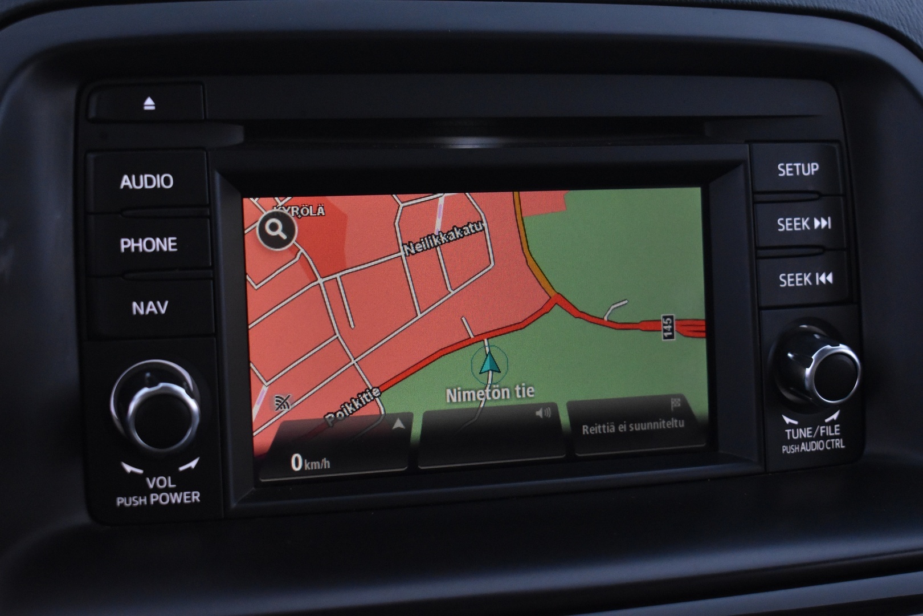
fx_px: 1461
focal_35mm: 57
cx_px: 462
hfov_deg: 35.1
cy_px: 308
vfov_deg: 23.8
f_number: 4.8
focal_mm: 38
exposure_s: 1/40
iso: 3200
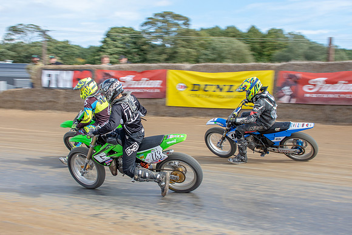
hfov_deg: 30.8
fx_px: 637
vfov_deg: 20.9
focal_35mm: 65
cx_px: 156
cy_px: 110
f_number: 7.1
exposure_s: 1/160
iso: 100
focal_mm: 31
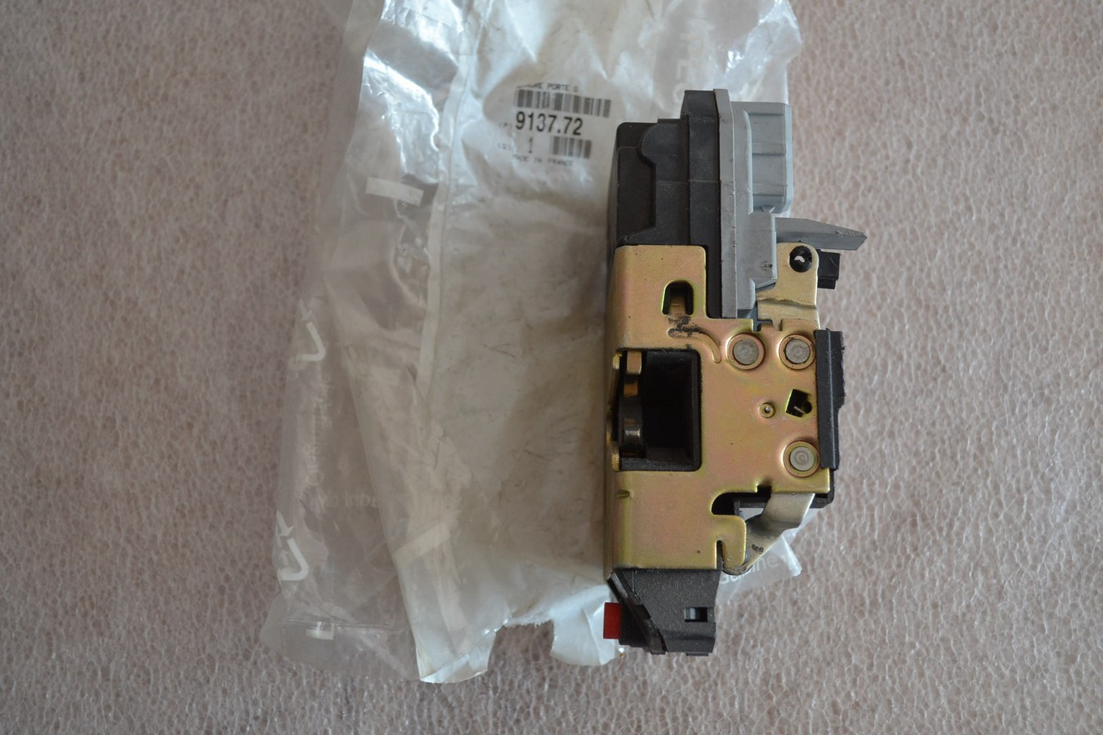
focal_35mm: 42
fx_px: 1287
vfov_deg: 31.9
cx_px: 552
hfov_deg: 46.4
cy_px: 368
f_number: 4.5
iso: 500
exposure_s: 1/60
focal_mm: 28
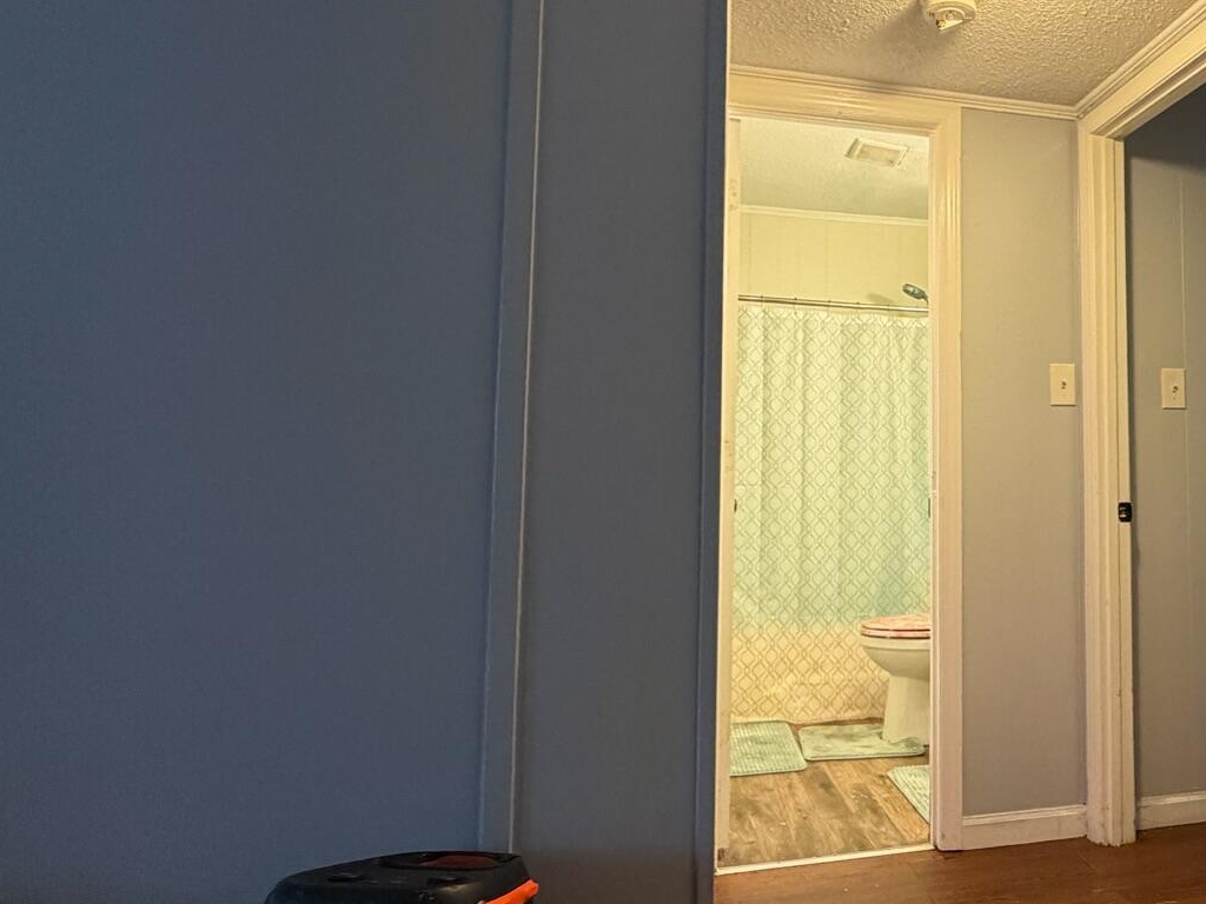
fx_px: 976
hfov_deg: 58.8
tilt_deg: +3.5
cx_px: 955
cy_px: 405
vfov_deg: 49.7
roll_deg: -1.2
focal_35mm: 28
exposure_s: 1/60
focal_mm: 2.22
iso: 320
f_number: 2.2
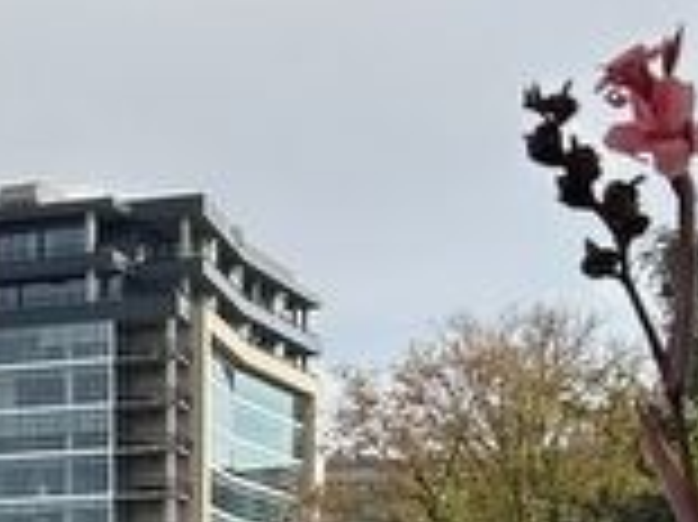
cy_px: 729
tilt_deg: +0.7
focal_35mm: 134
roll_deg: +0.5
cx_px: -995
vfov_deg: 10.7
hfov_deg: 11.9
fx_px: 2700
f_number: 1.5
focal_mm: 5.7
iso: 50
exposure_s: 1/1377
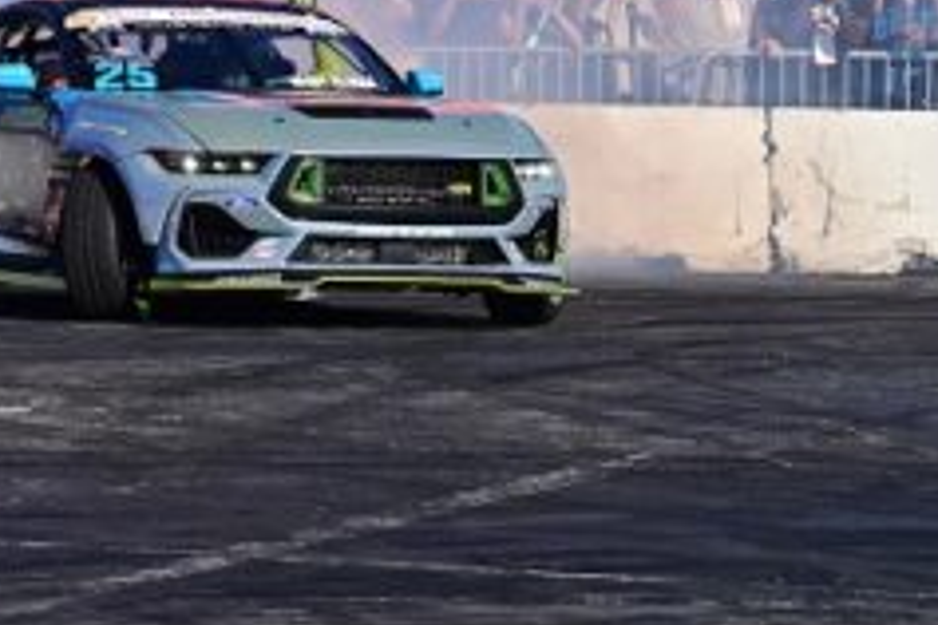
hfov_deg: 3.5
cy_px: -186
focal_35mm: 584
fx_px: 15215
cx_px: 190
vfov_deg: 2.4
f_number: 9
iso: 250
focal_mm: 180
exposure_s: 1/1000
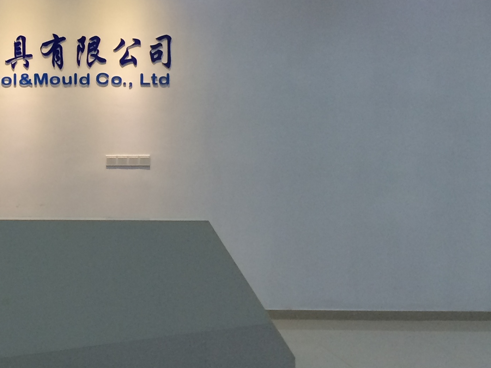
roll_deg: +0.2
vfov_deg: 21.6
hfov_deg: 26.9
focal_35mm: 68
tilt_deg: -0.5
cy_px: 176
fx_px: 965
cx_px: -2
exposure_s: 1/33
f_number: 2.2
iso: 50
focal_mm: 4.15
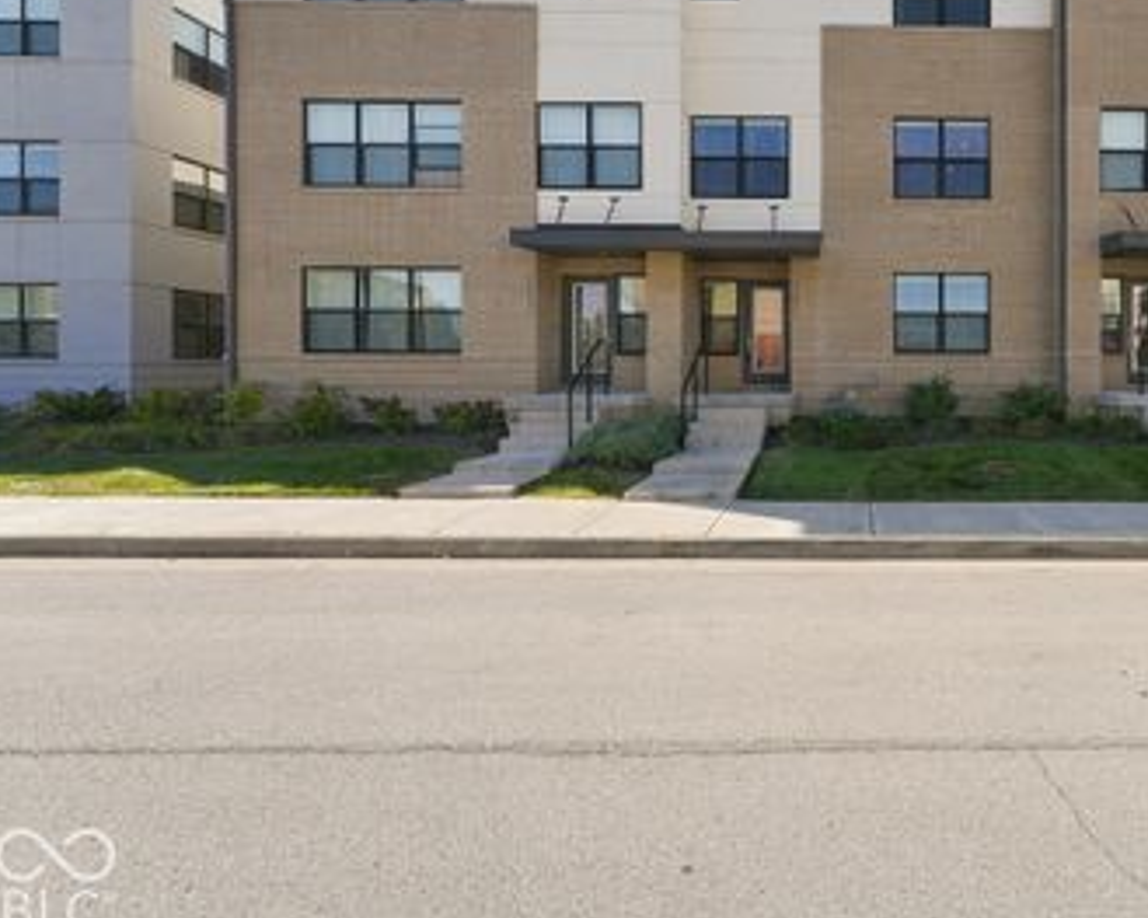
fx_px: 679
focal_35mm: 20
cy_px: 360
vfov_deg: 67.3
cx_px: 855
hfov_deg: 74.9
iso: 640
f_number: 8
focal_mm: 14
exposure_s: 1/1000
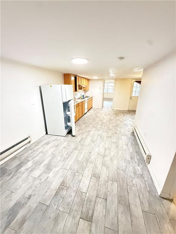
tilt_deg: -16.8
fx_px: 95
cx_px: 88
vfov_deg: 102.1
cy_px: 117
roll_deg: -1.2
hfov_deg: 85.7
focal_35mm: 14
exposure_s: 1/60
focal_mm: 2.22
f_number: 2.2
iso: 1000
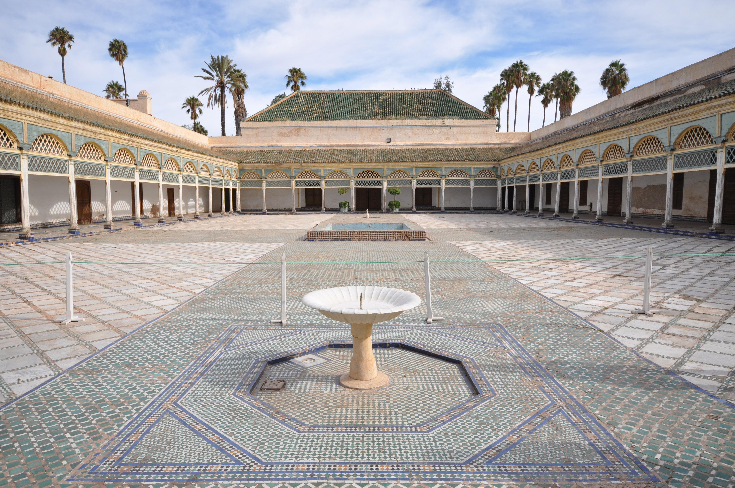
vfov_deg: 53.0
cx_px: 368
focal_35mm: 24
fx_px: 489
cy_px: 244
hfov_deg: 73.8
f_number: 9
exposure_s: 1/320
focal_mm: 16
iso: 200
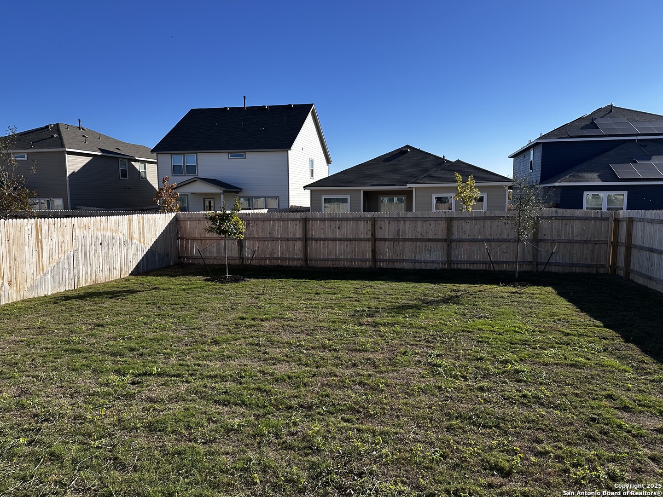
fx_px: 460
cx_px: 332
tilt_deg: -5.7
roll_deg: +0.1
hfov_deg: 71.6
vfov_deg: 56.8
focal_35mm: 24
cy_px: 248
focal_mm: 6.86
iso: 80
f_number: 1.78
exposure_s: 1/4184
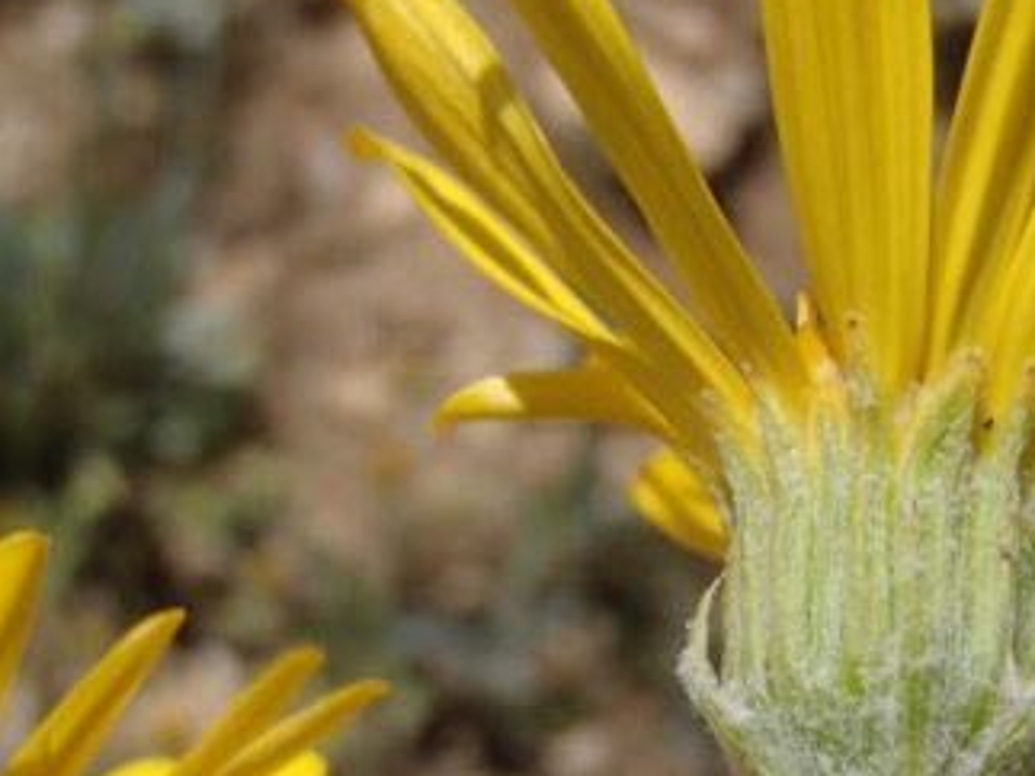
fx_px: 2630
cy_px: 475
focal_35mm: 88
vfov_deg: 16.8
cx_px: 715
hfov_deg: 22.1
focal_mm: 6.64
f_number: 13
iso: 100
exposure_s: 1/250
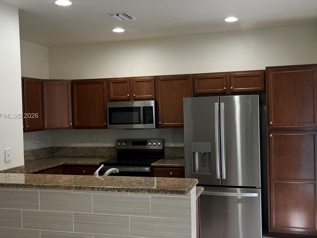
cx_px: 176
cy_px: 116
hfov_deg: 50.0
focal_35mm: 37
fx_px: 339
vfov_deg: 38.7
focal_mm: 5.1
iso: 100
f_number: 1.6
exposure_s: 1/60
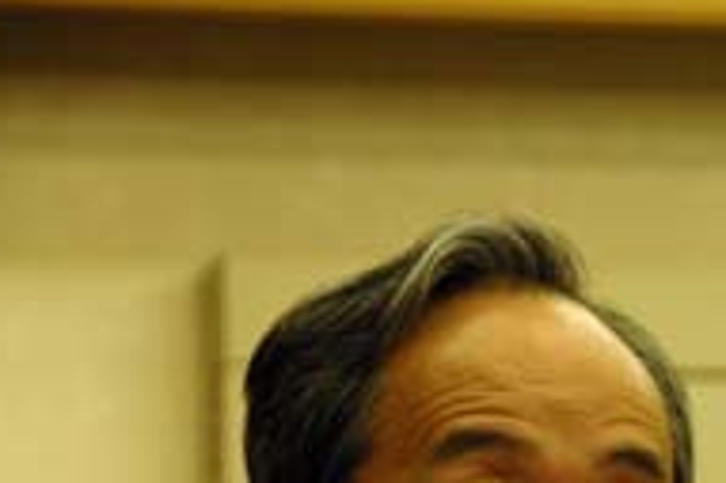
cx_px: 836
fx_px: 8845
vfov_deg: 3.1
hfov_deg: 4.7
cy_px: 506
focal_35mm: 439
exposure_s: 1/30
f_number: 5.6
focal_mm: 112
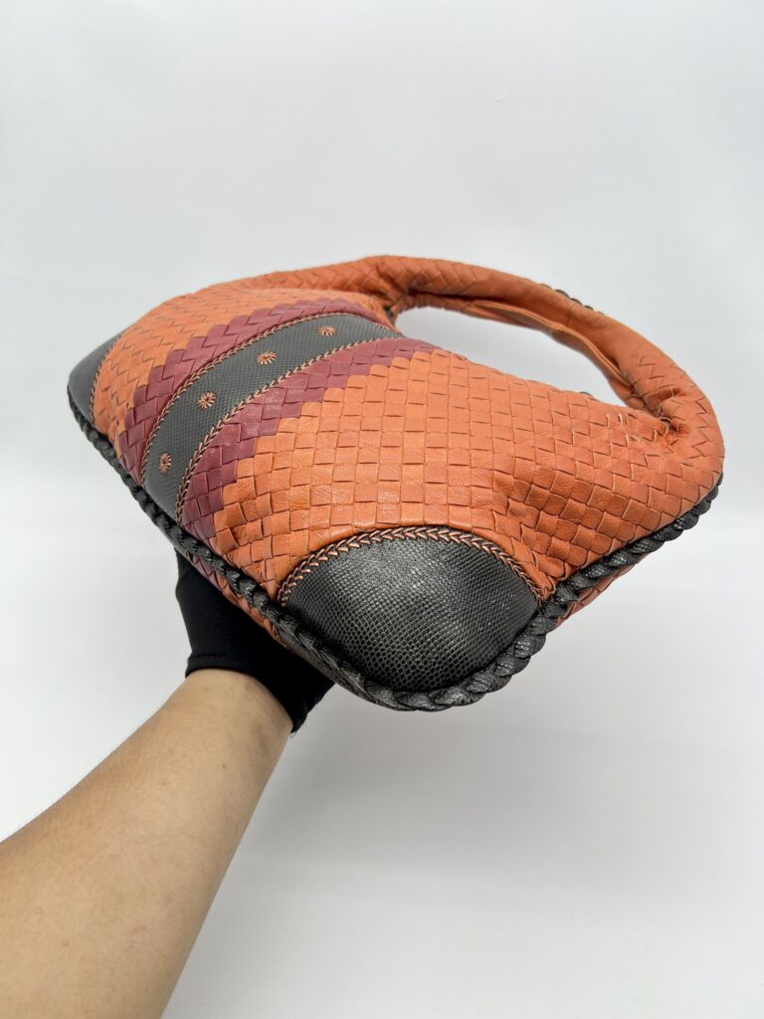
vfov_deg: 67.3
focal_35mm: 26
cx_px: 382
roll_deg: -0.2
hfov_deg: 53.1
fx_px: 765
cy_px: 510
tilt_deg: -29.9
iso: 40
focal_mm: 5.7
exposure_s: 1/100
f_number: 1.5
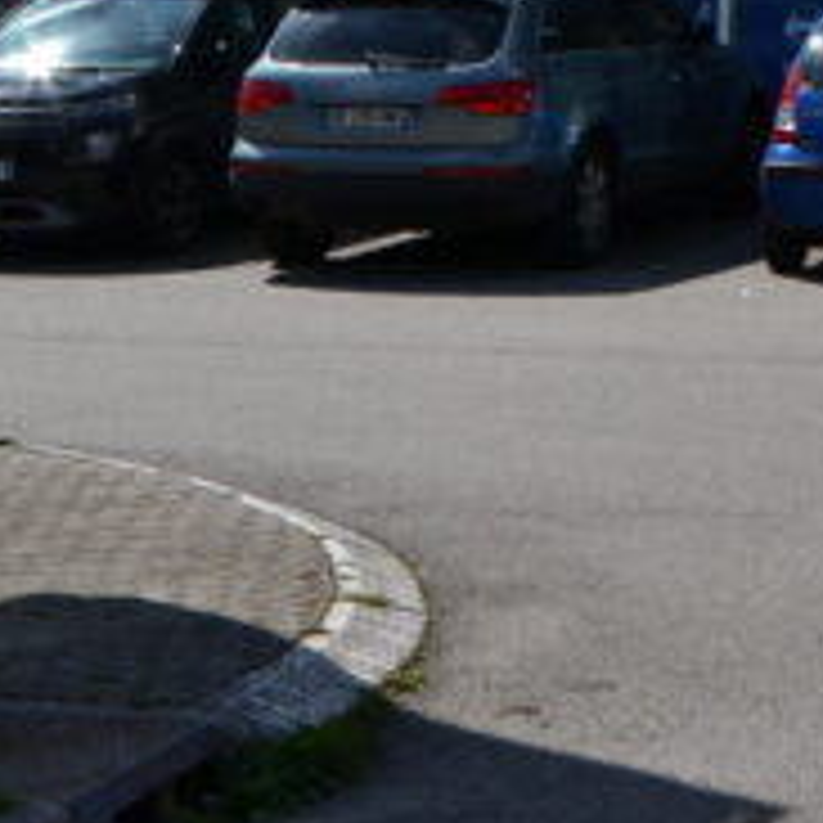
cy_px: -315
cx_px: 1214
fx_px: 3174
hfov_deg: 13.9
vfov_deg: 14.1
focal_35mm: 118
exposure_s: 1/500
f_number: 11
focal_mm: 22
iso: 250
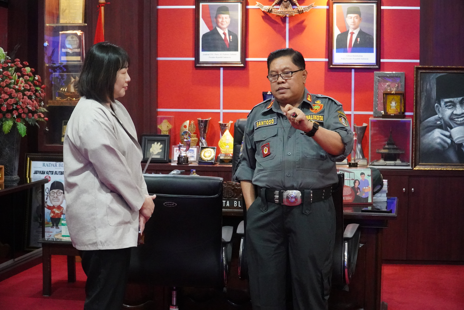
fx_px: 889
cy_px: 155
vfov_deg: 19.7
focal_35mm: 69
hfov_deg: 29.2
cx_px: 232
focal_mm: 46
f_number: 5.6
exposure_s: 1/100
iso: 12800
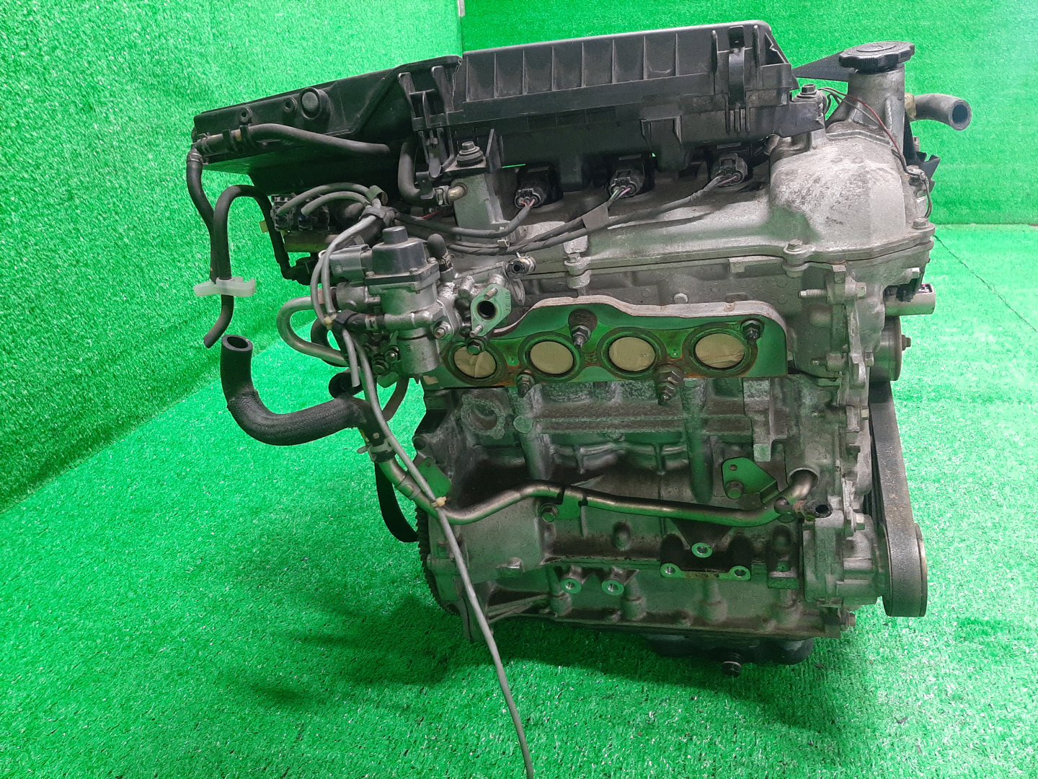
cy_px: 390
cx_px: 519
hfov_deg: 67.3
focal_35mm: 26
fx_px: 780
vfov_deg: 53.1
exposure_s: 1/50
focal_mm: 3.93
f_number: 1.7
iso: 248
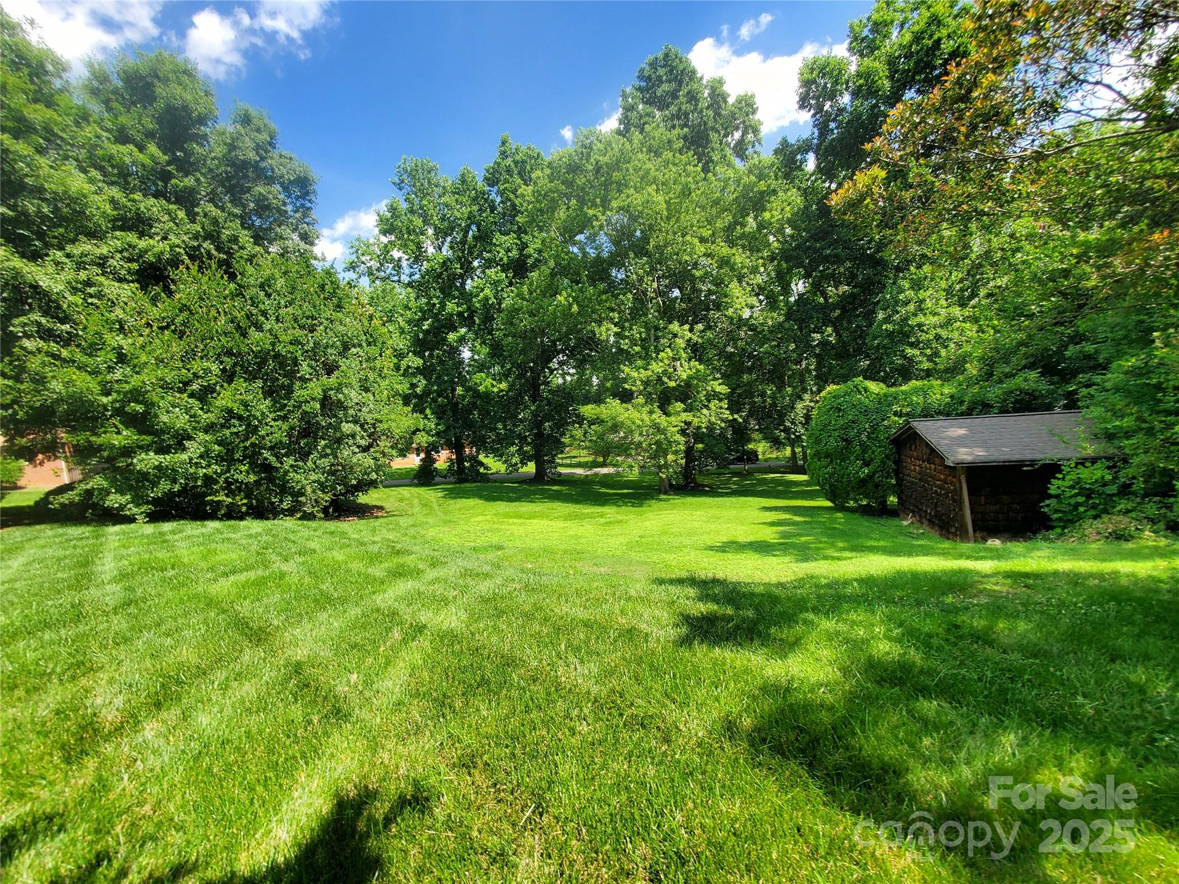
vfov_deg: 89.9
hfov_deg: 106.2
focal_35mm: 13
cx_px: 590
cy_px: 442
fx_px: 443
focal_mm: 1.8
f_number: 2.2
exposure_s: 1/449
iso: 50
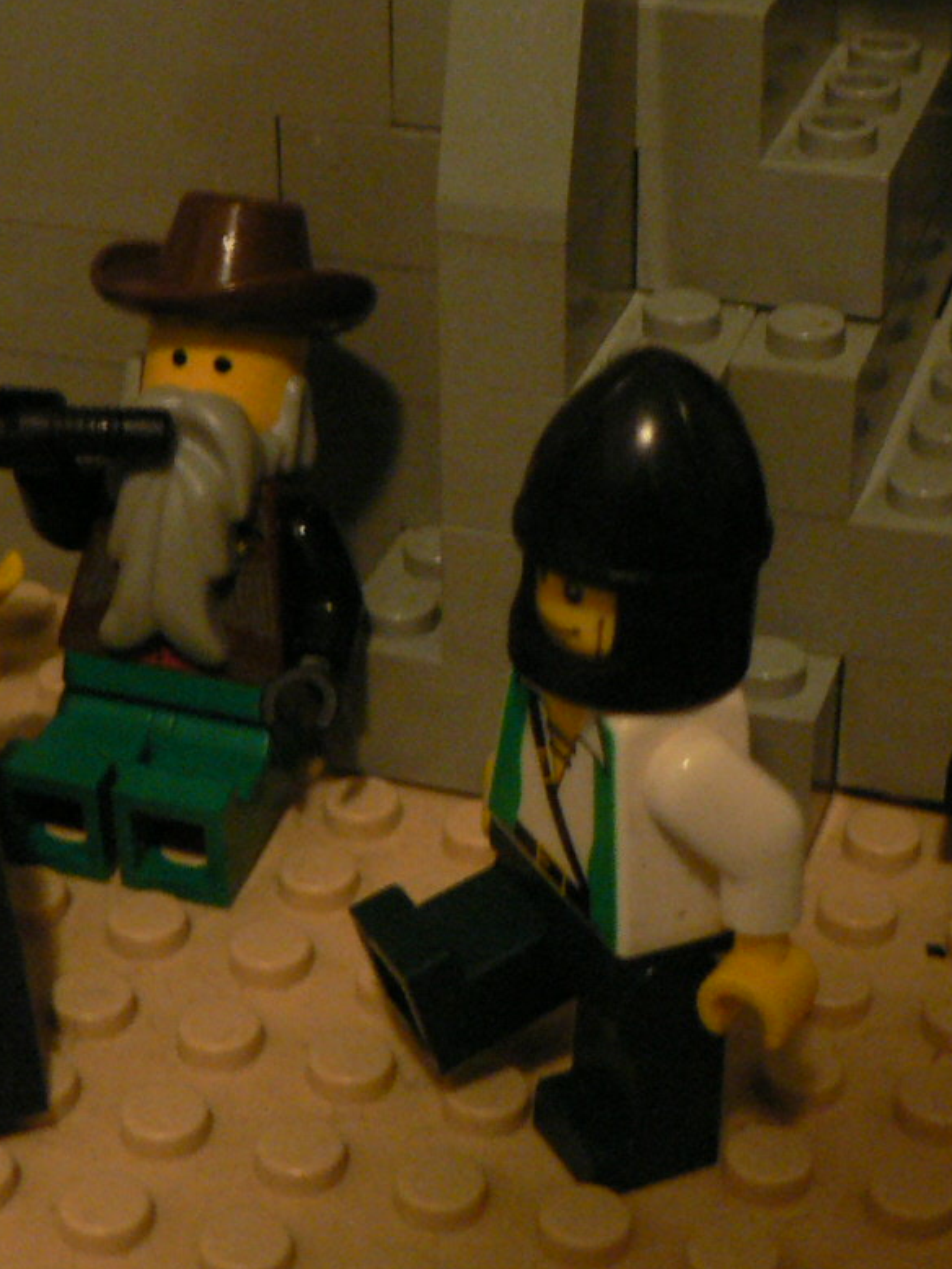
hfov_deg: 19.8
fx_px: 2712
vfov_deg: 26.3
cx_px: 261
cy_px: 519
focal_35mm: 74
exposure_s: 1/4
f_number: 2.8
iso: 200
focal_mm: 6
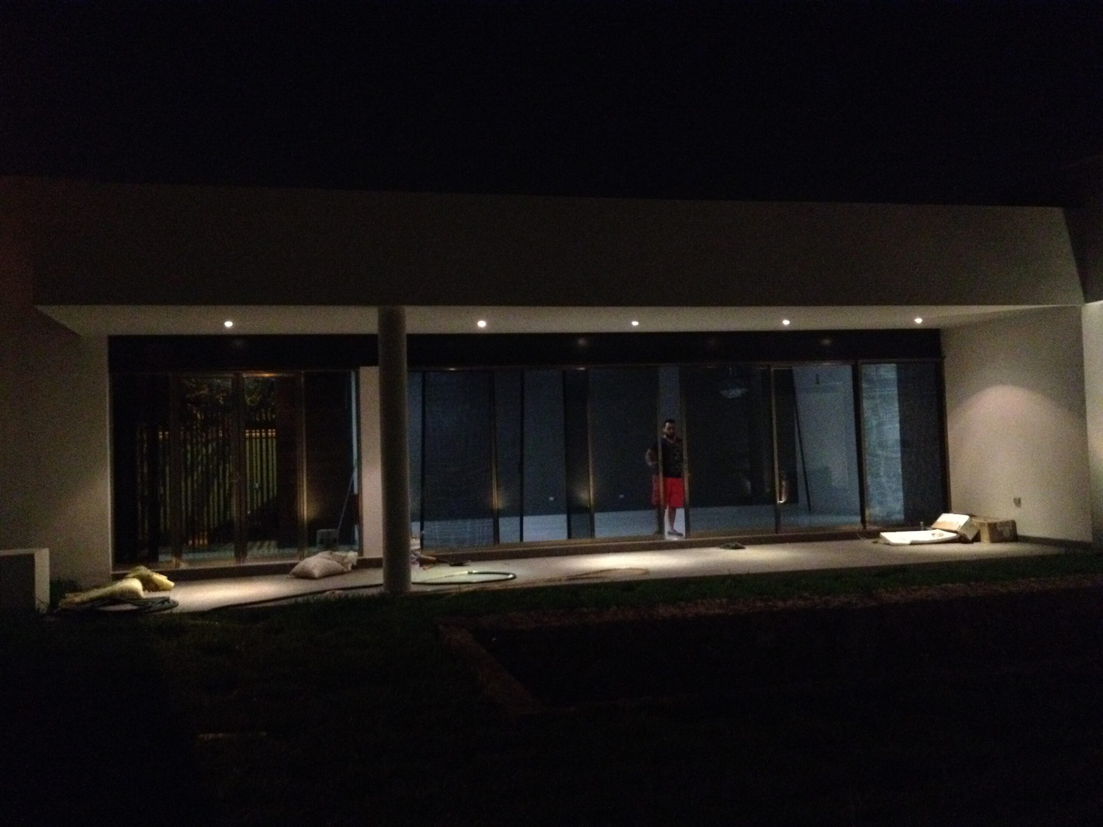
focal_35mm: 35
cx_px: 552
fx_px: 1115
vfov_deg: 40.7
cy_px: 414
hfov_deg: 52.6
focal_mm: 4.28
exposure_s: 1/15
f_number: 2.4
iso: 800
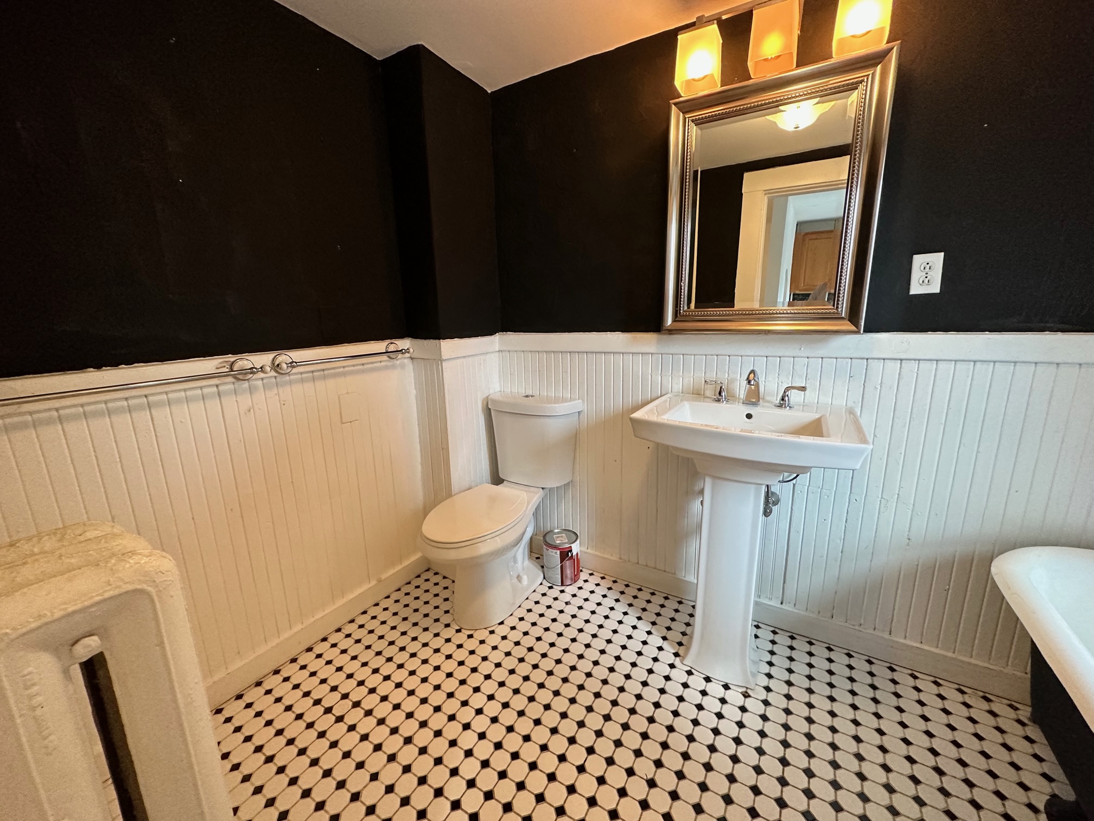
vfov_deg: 85.7
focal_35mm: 14
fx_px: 442
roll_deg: +1.2
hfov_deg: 102.1
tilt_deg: -13.4
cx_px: 547
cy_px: 410
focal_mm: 2.22
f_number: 2.2
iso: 320
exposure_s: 1/120
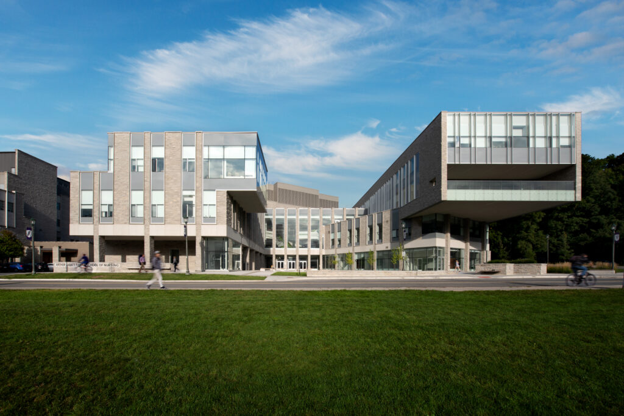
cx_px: 312
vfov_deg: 81.2
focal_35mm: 14
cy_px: 208
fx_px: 243
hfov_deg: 104.2
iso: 31
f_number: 18
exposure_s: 1/13
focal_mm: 14
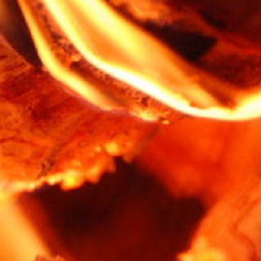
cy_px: 218
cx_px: 74
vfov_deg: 1.6
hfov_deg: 1.6
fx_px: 9631
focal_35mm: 1129
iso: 400
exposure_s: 1/40
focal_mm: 300
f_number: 5.6
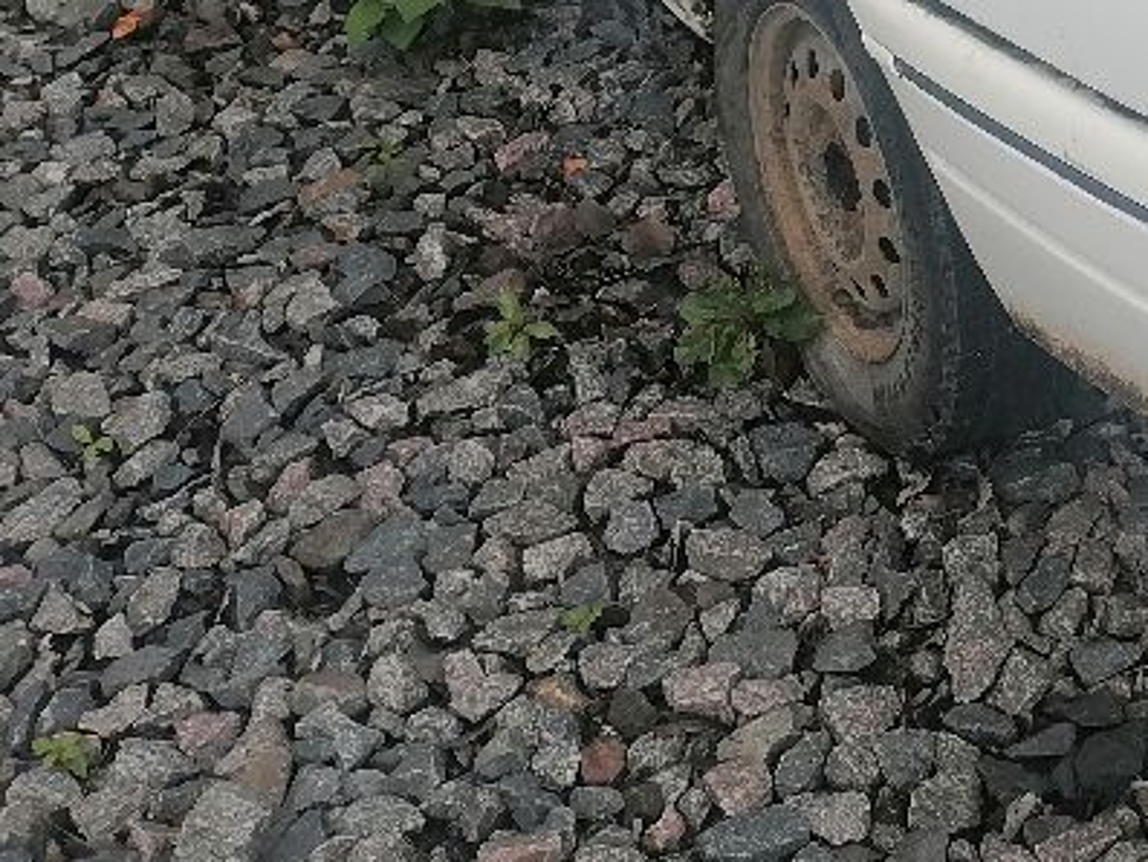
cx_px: 1295
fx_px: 2223
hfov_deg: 26.4
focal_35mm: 67
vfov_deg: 20.2
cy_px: -231
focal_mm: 4.25
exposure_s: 1/462
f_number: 1.8
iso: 50
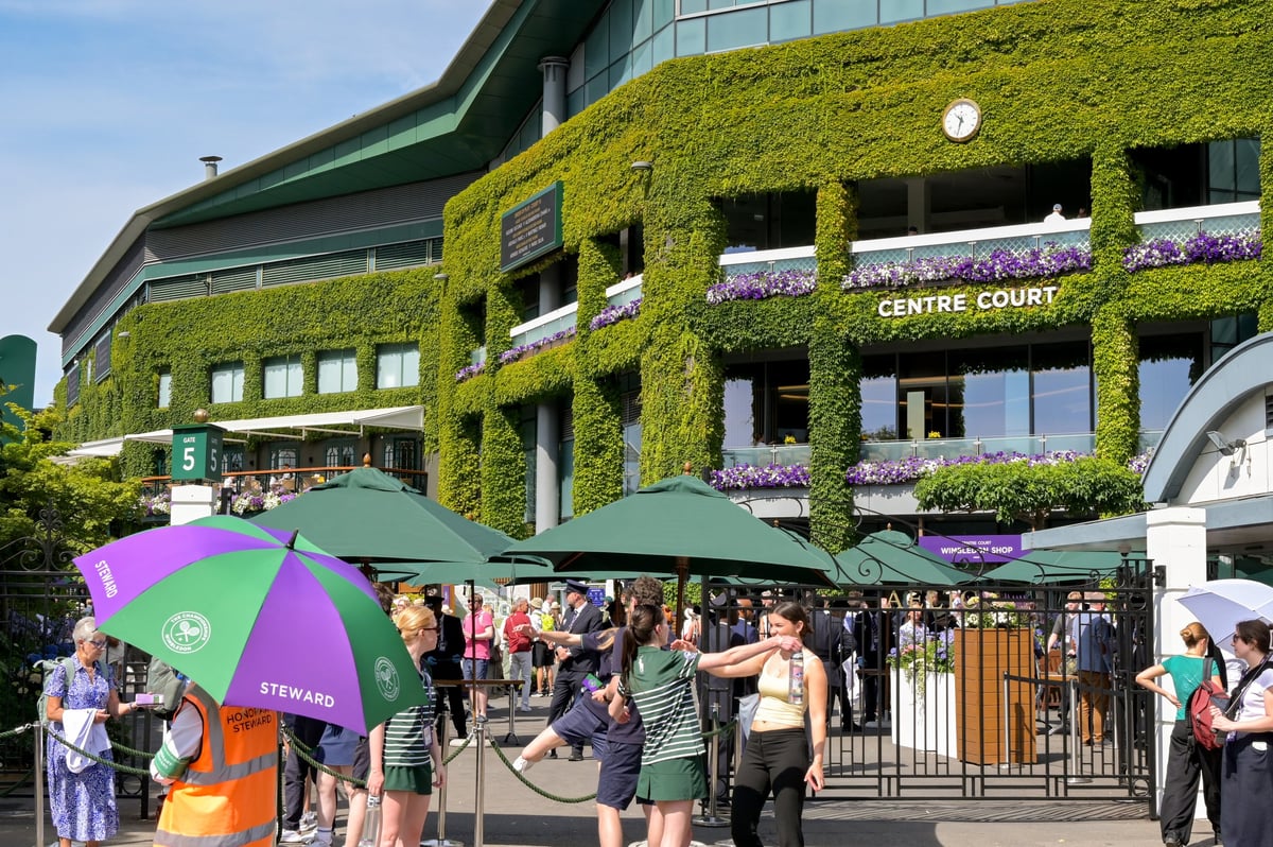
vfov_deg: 23.7
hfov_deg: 35.1
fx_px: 2014
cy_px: 424
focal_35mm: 57
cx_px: 636
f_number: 10
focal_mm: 38
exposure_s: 1/500
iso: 400
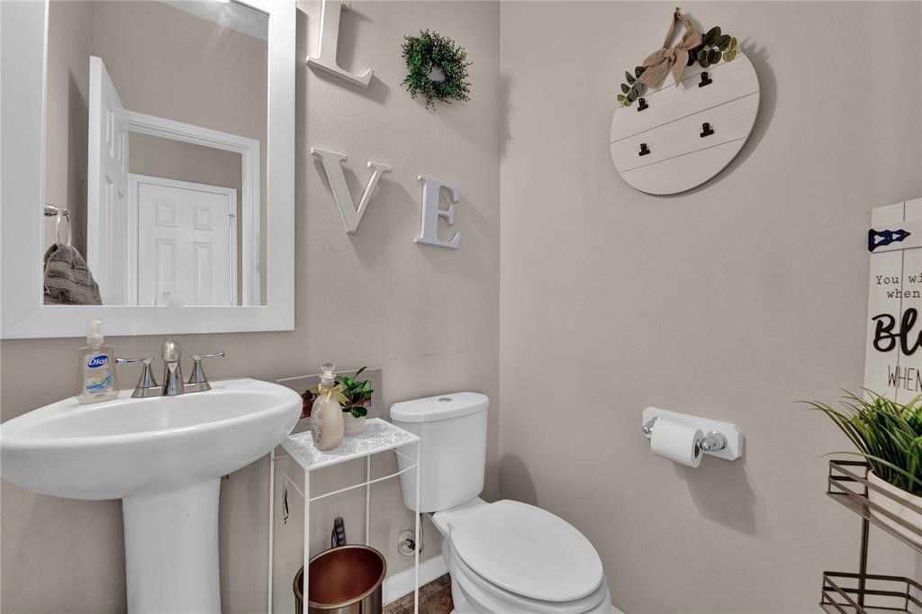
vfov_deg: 81.2
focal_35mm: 14
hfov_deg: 104.3
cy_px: 307
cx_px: 461
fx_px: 358
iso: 100
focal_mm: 14
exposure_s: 1/2
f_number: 8
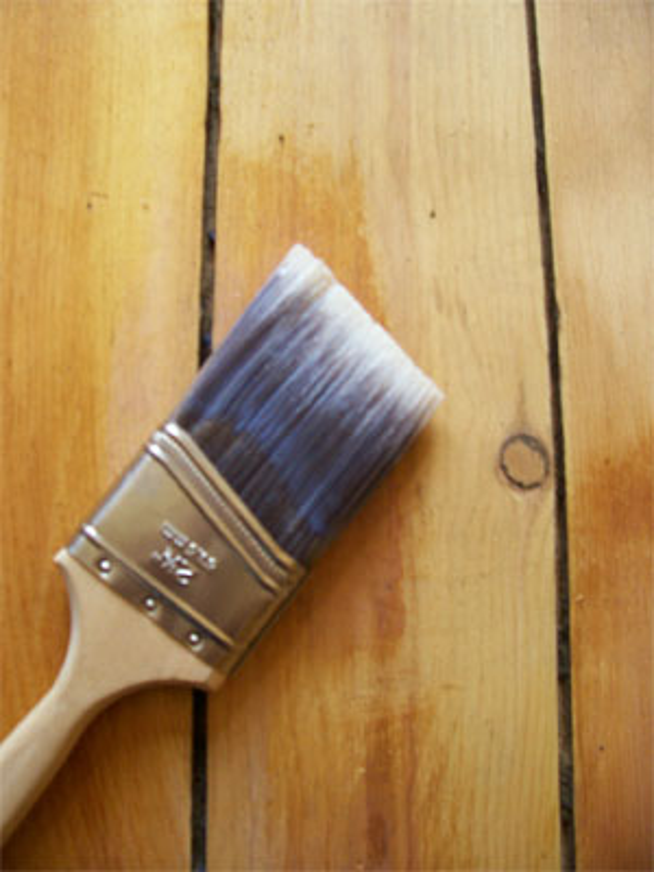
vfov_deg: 54.0
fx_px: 856
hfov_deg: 41.8
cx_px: 327
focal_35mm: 34
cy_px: 436
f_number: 2.7
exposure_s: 1/18.8
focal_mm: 5.6
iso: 160
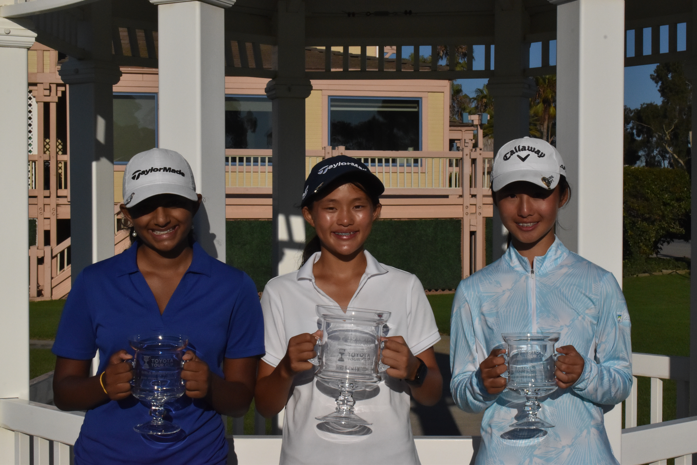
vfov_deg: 22.6
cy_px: 232
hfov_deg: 33.4
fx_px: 1162
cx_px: 348
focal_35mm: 60
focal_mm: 40
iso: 1250
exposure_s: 1/2500
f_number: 32
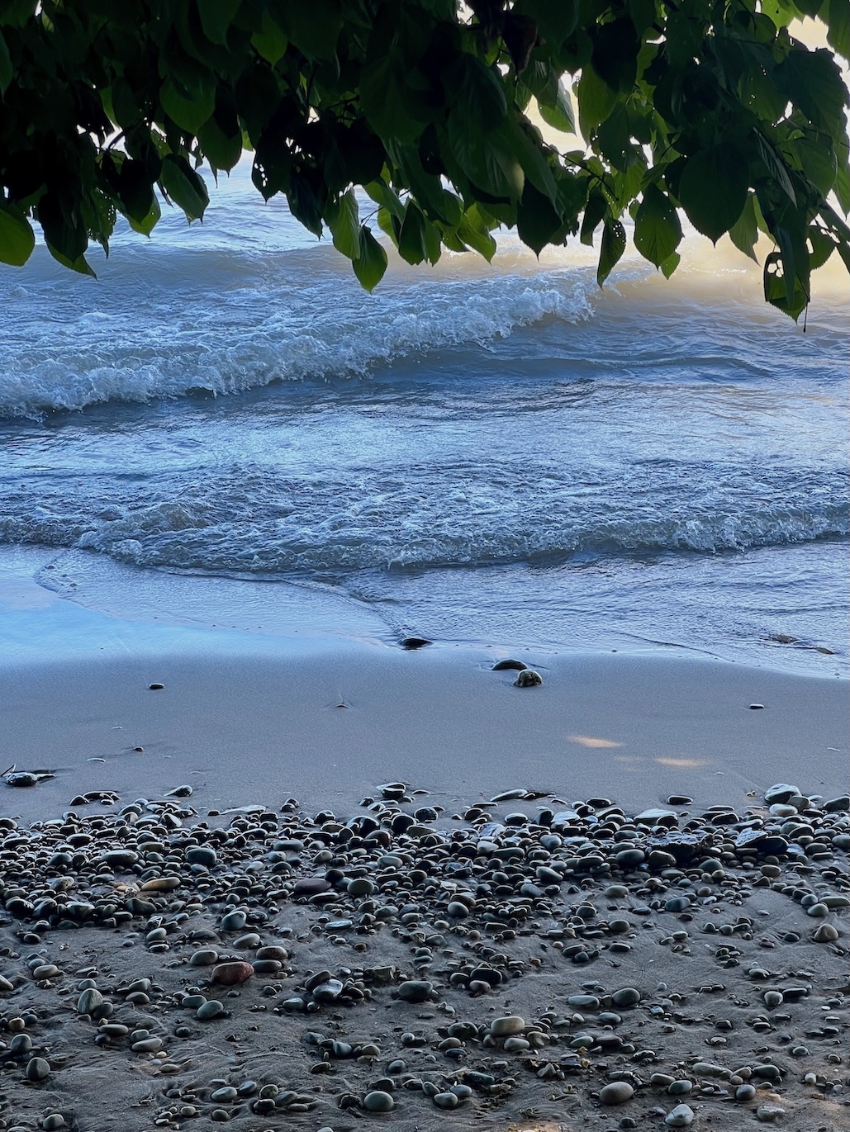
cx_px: 425
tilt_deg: -17.0
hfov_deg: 19.1
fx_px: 2520
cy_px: 566
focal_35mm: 77
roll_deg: +1.2
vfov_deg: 25.3
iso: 40
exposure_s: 1/99
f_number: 2.8
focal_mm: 9
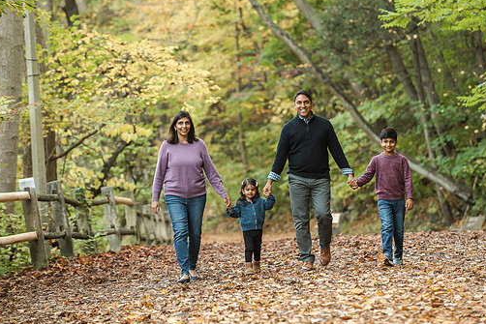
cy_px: 142
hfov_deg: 11.1
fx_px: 2498
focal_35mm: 185
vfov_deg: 7.4
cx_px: 252
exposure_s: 1/125
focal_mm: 160
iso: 2000
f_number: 4
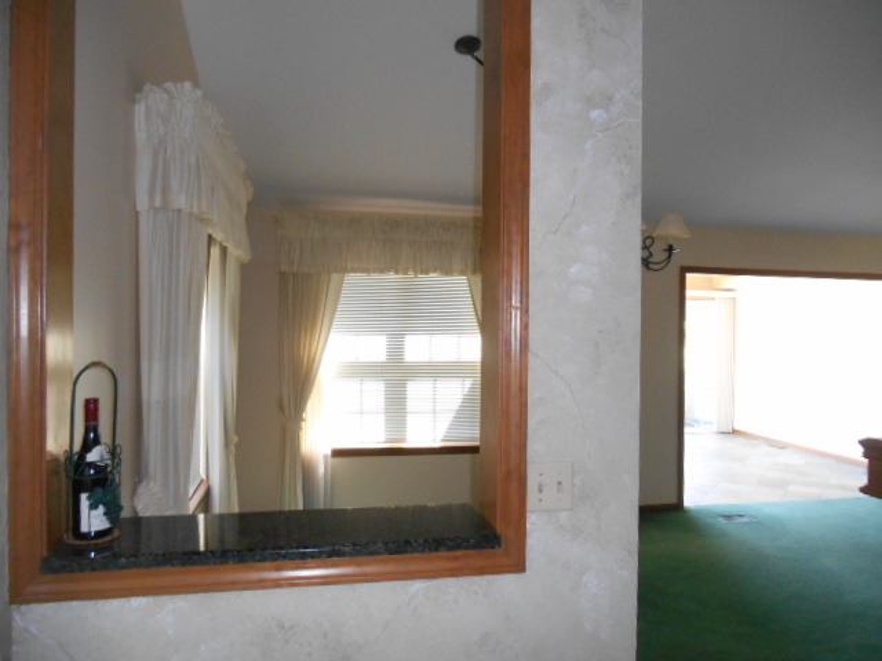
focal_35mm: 26
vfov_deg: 53.1
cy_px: 330
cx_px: 441
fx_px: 662
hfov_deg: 67.3
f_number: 3.4
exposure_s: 1/30
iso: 400
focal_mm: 4.7
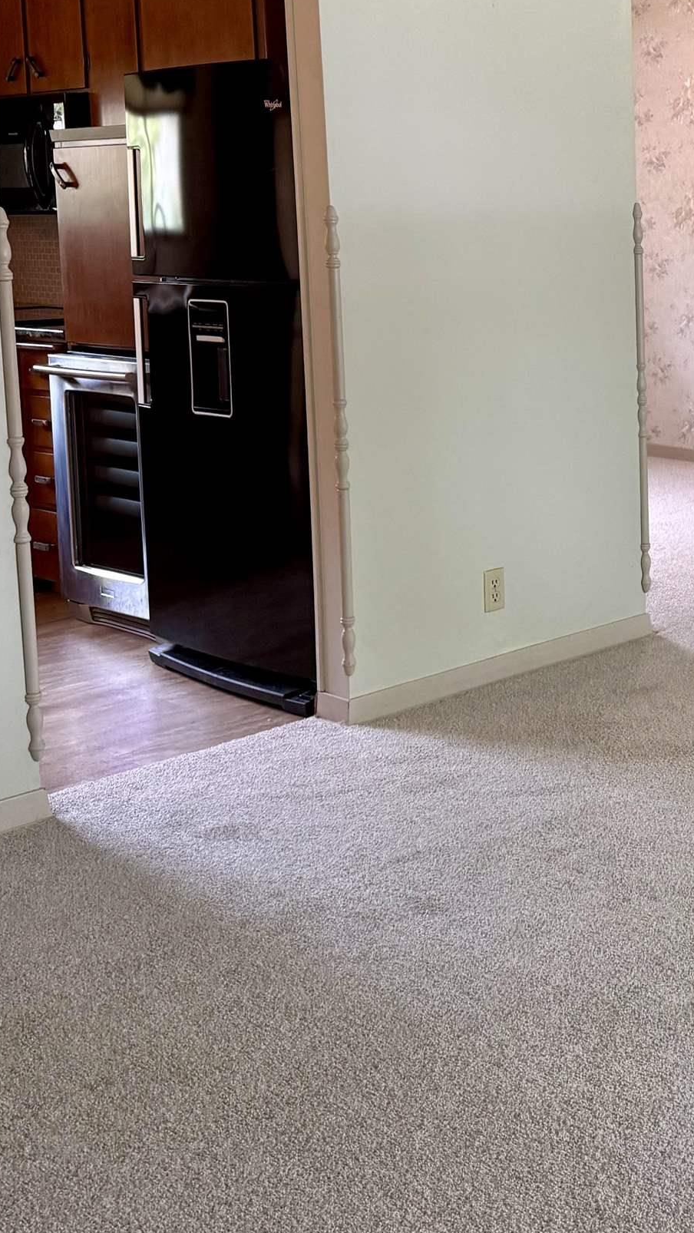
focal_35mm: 50
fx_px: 1635
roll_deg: +0.1
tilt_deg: -7.1
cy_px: 383
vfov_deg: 40.7
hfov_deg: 22.4
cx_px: 801
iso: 200
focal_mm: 6.76
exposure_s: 1/120
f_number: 1.78
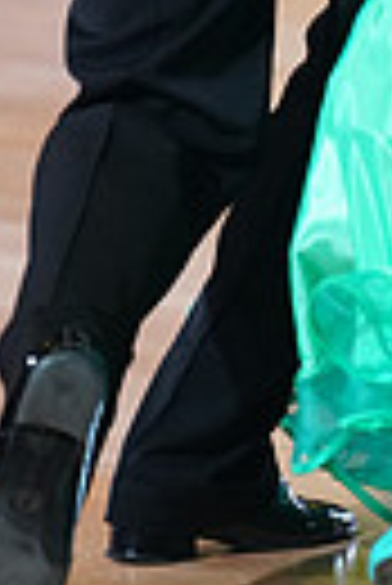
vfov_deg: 3.0
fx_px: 11174
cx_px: 408
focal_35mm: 686
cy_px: -333
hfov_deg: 2.0
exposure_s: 1/400
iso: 2000
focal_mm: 154
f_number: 2.8
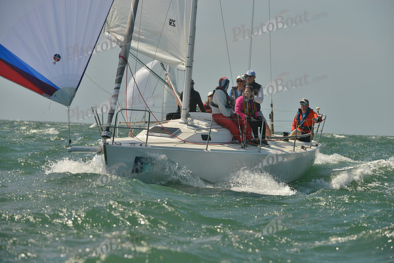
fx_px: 2627
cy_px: 132
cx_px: 197
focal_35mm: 240
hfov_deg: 8.6
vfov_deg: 5.7
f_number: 9
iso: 280
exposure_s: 1/1250
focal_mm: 240
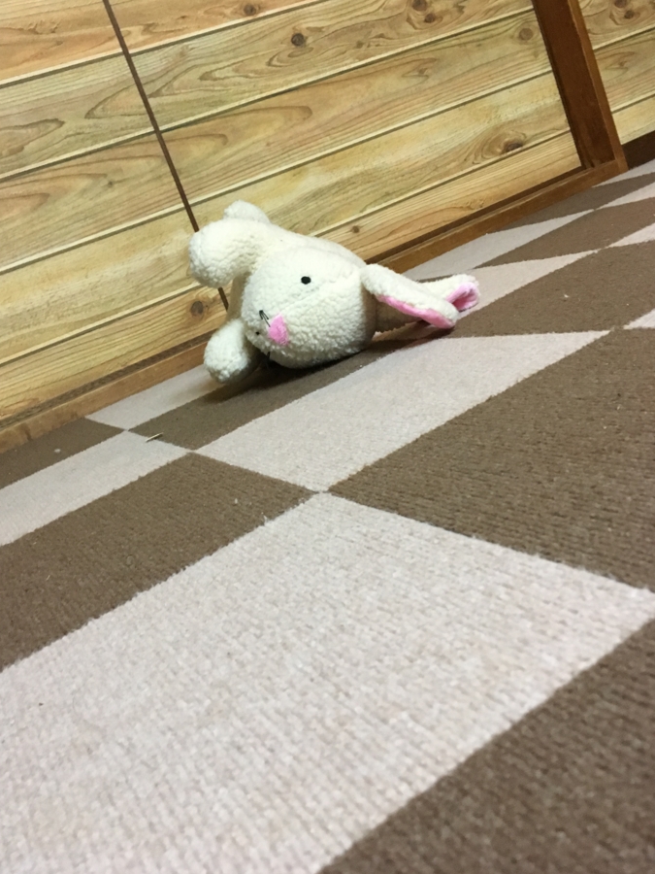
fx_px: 833
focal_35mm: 33
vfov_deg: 55.2
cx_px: 300
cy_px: 388
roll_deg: +24.3
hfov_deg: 42.9
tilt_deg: -11.9
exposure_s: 1/20
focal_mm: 4.15
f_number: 2.2
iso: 200
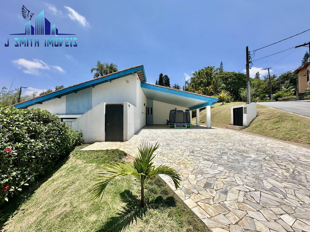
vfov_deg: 85.7
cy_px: 116
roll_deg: -0.2
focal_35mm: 14
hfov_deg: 102.1
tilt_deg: +1.1
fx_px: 125
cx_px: 155
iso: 50
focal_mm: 2.22
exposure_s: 1/4464
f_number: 2.2
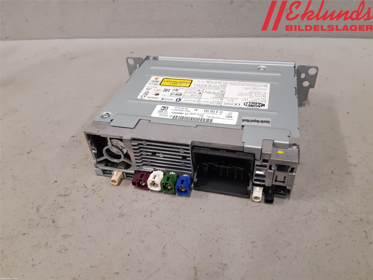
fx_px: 280
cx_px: 186
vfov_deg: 53.1
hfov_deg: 67.3
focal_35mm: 26
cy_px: 140
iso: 160
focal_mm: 3.93
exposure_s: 1/50
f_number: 1.7
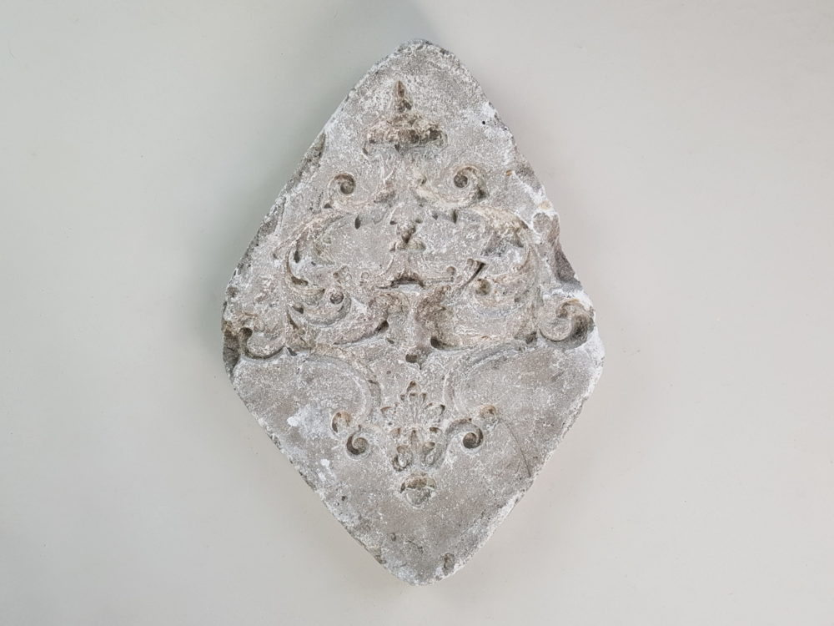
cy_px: 313
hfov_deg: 67.3
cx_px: 417
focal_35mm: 26
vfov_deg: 53.1
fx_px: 626
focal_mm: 4.2
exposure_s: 1/100
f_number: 1.7
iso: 64
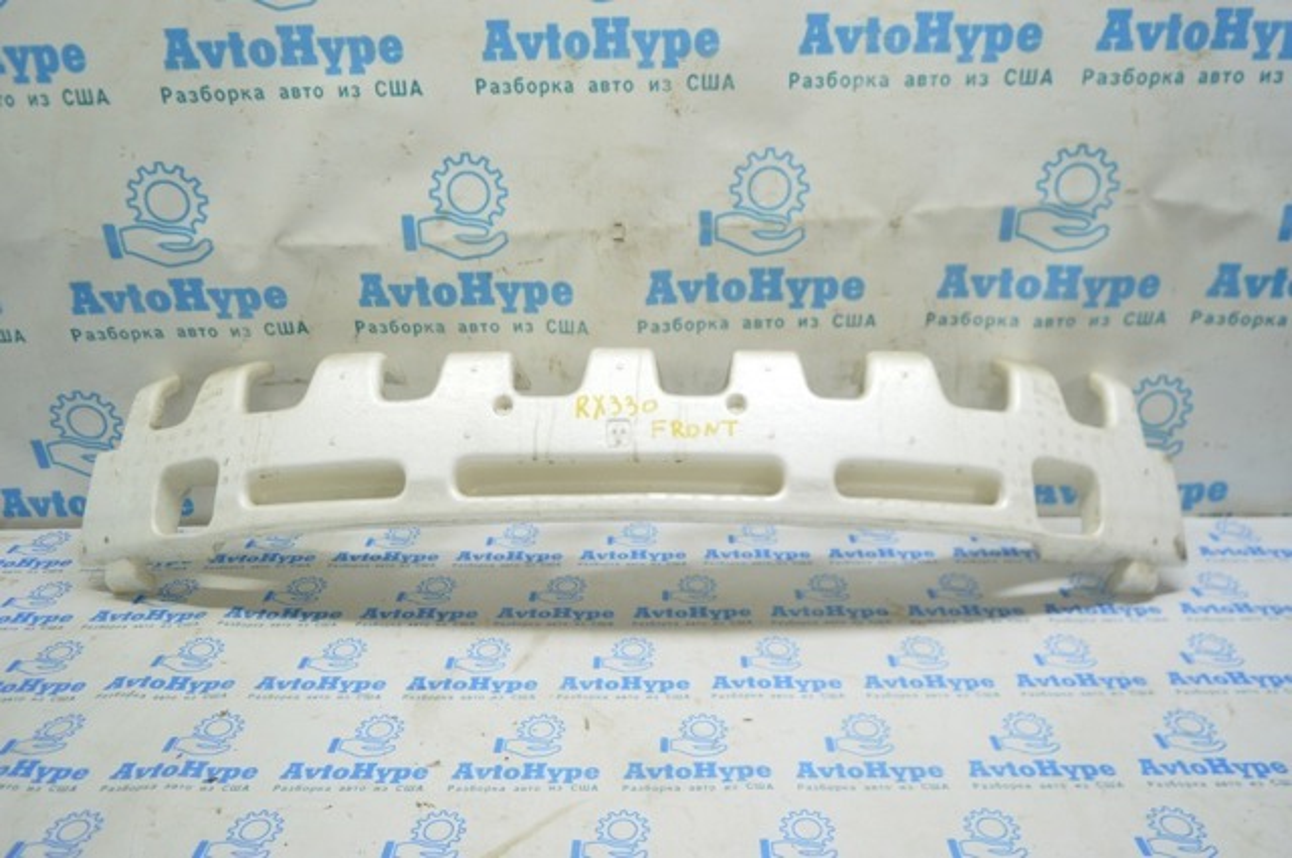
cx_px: 646
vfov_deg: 47.8
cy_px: 429
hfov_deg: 67.4
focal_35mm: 27
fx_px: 968
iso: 400
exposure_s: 1/40
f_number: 3.5
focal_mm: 18
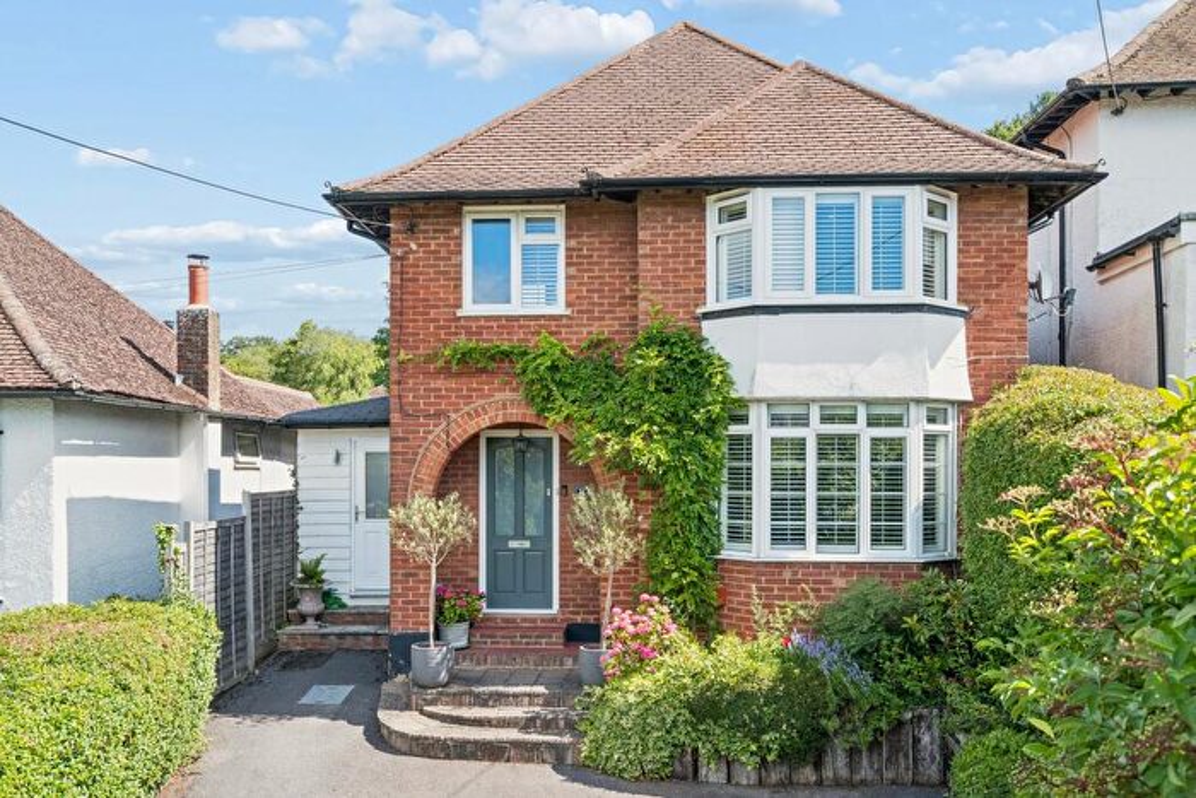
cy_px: 399
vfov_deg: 41.1
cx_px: 598
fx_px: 1063
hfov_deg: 58.7
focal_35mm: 32
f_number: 8
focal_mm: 32
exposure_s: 1/500
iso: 640
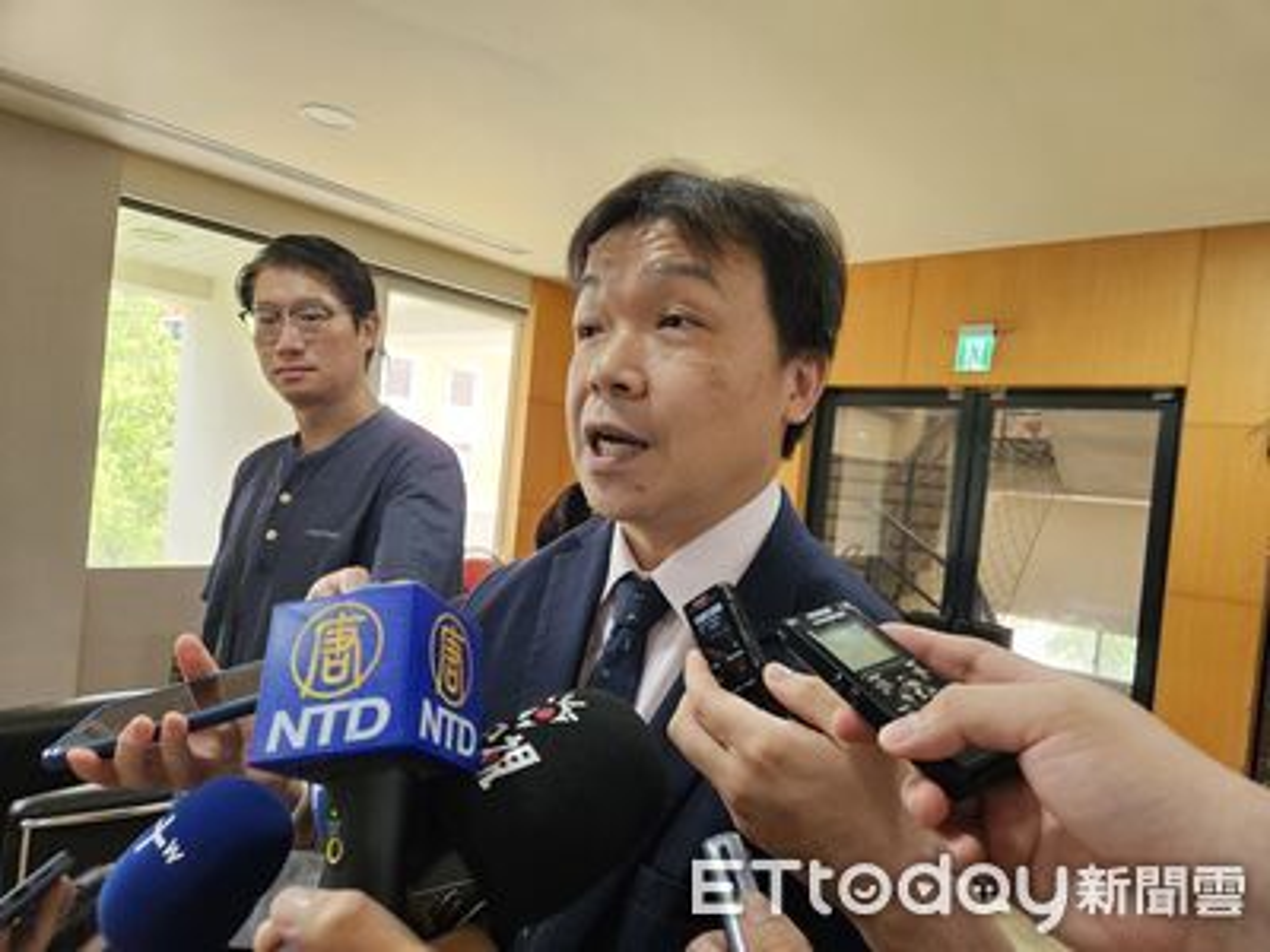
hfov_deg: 73.9
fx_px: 844
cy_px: 476
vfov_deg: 58.9
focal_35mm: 23
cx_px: 635
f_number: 1.8
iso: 200
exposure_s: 1/120
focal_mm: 5.4
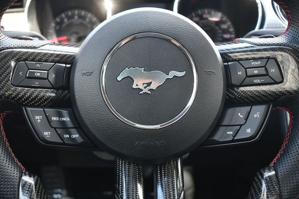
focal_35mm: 40
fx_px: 332
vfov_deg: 33.4
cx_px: 150
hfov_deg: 48.5
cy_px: 100
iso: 800
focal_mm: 27
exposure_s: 1/125
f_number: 4
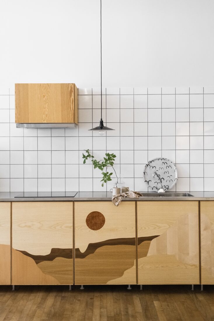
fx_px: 419
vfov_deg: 41.9
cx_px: 107
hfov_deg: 28.6
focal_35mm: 47
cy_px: 160
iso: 5000
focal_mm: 31.1
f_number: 2.8
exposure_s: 1/125
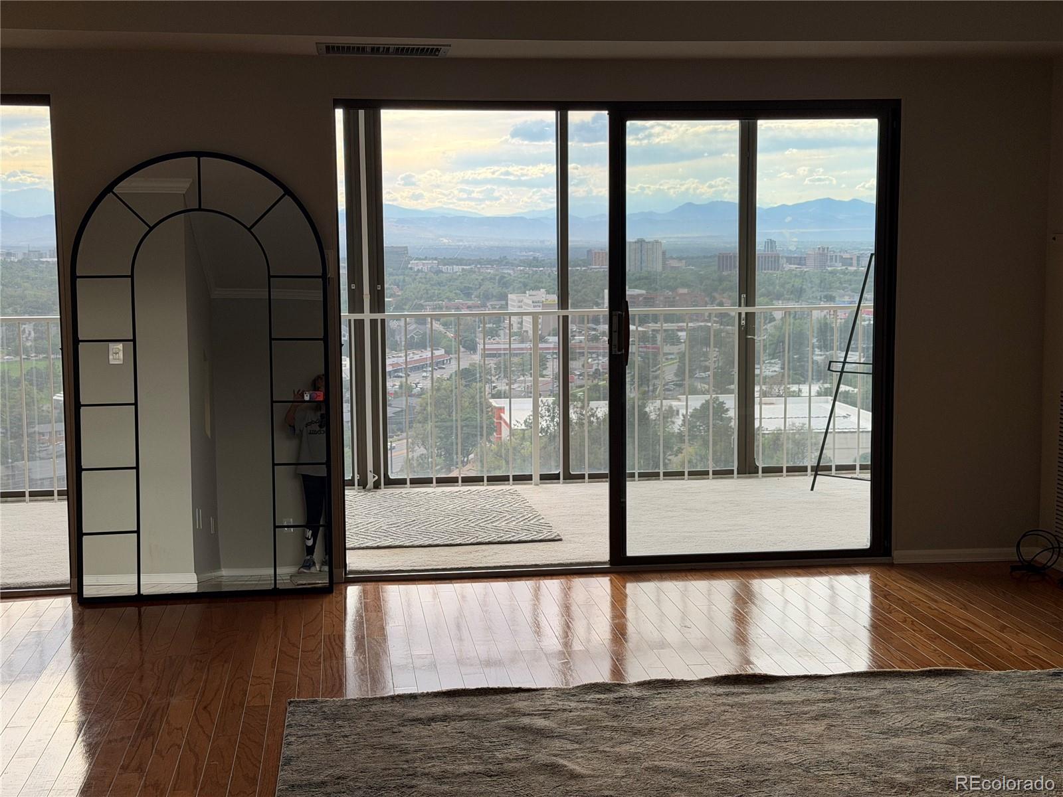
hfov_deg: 39.7
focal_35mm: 48
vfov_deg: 30.3
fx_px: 1474
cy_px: 398
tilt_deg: -7.0
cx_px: 532
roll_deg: +1.5
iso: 80
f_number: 1.78
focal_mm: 6.76
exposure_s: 1/549
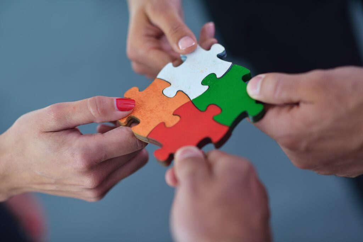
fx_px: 857
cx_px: 182
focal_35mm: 85
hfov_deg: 23.9
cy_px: 121
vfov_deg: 16.1
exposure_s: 1/160
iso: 100
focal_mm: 85
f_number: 2
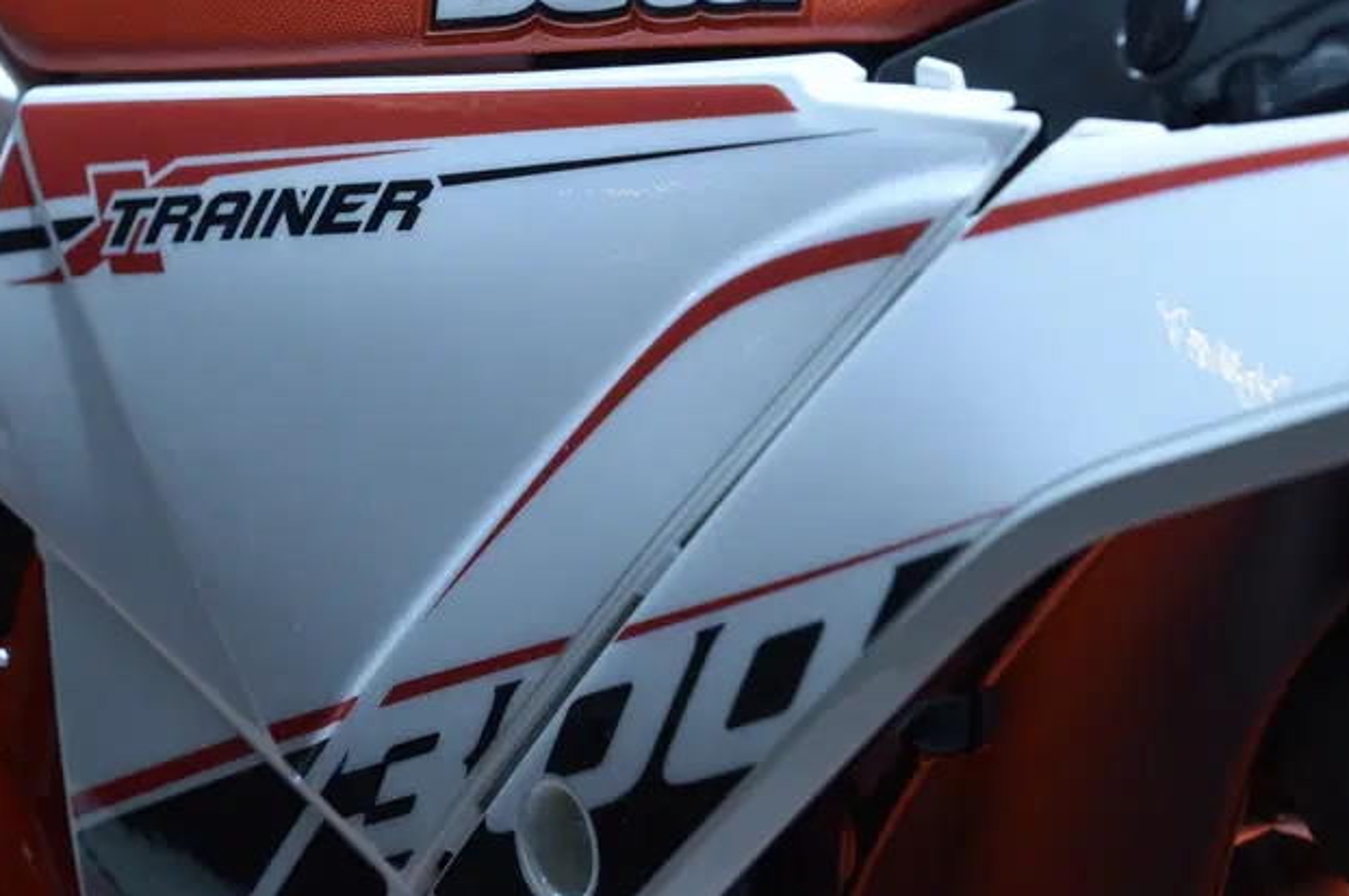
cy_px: 255
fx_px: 5052
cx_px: 565
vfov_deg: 10.1
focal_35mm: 135
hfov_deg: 15.2
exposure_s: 1/200
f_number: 6.3
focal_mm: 70
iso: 800
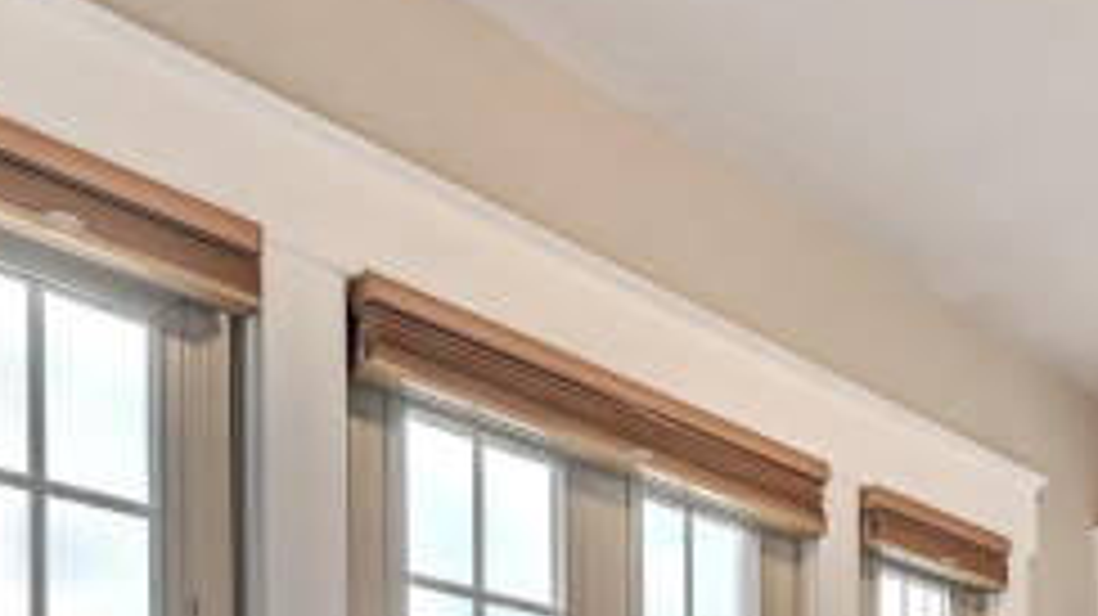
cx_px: 792
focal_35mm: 45
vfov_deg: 21.2
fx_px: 1310
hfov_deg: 44.3
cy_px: 985
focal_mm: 14
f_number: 8
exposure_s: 1/5
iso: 200
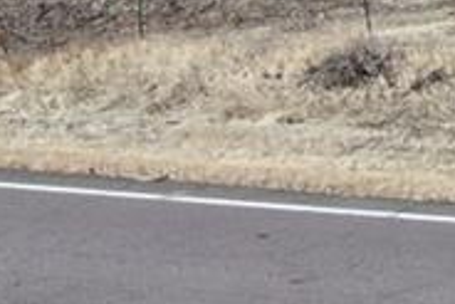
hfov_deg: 9.6
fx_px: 2466
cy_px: -573
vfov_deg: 6.5
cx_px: 1016
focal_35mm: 195
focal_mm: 4.39
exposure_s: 1/800
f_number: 2.8
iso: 100
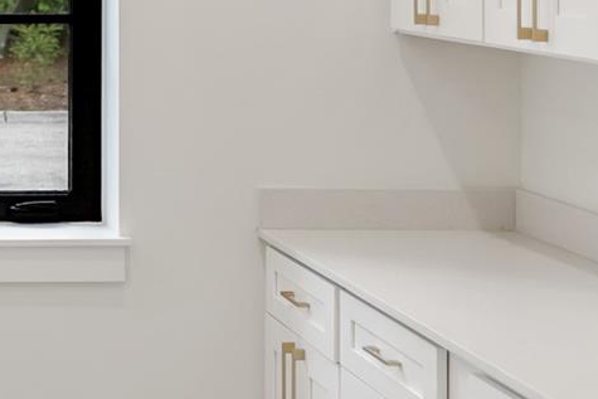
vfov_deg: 11.4
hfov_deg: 16.2
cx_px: -239
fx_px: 1961
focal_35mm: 118
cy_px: -55
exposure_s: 1/350
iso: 640
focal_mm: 35
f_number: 4
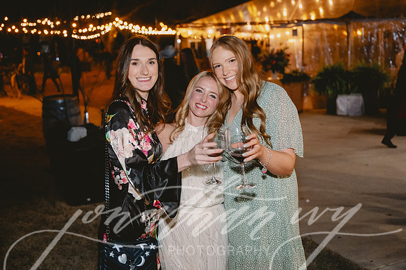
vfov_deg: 29.2
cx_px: 203
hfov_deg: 42.8
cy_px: 135
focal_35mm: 46
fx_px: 518
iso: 4000
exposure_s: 1/100
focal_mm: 46
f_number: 3.2
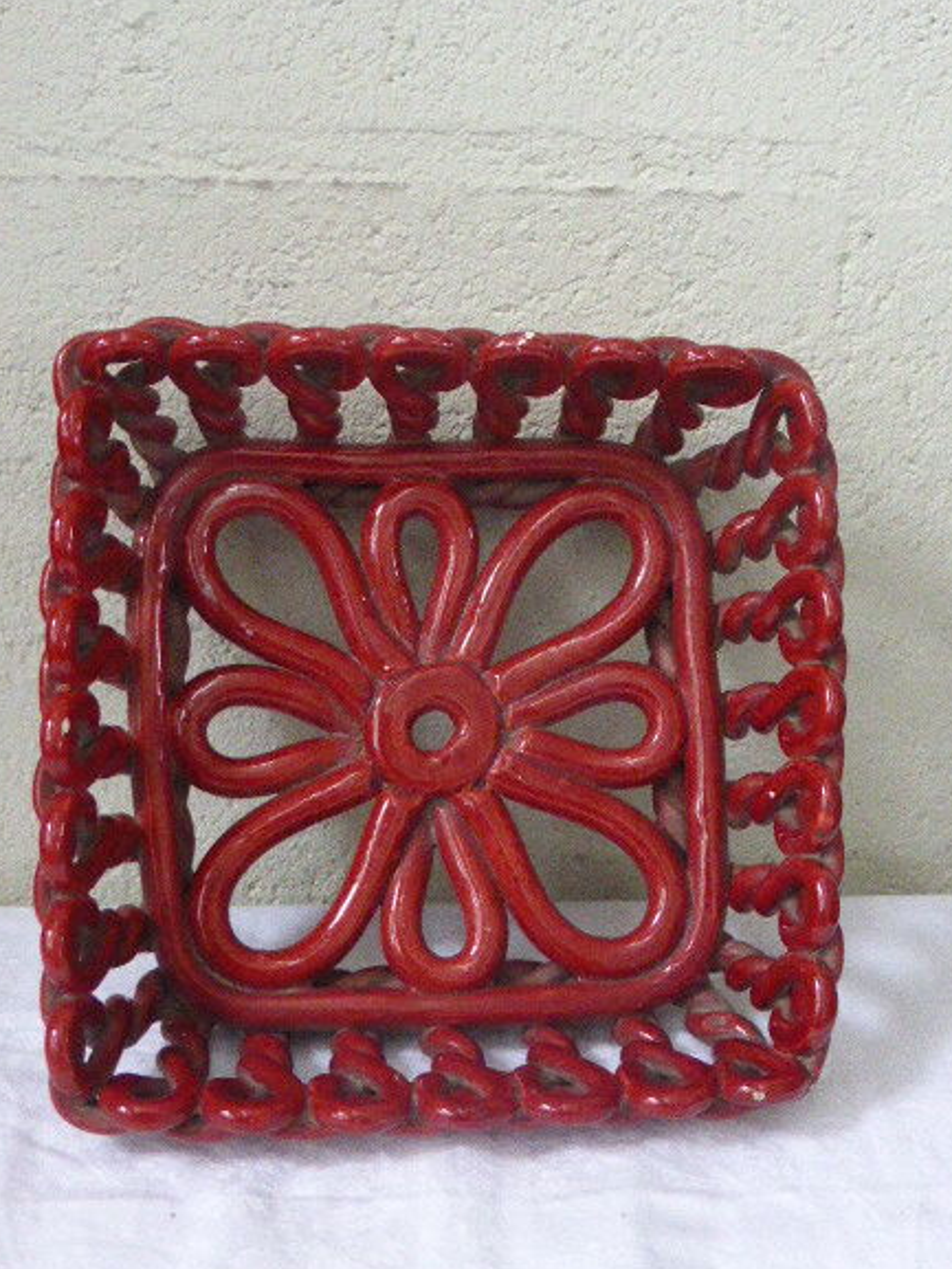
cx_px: 457
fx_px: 1869
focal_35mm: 51
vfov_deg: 37.5
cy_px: 592
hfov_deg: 28.6
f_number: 4.1
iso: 1600
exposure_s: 1/100
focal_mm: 7.9
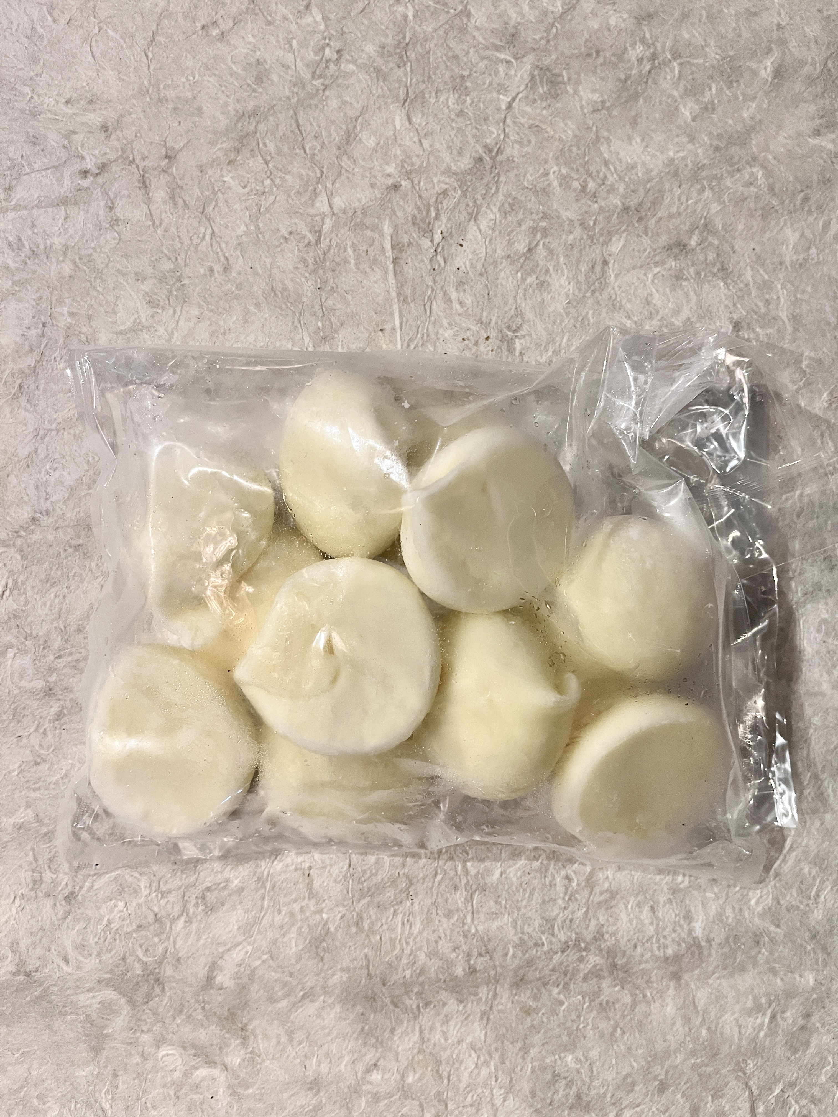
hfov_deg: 53.1
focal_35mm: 26
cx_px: 419
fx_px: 839
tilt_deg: -87.5
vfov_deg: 67.3
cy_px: 558
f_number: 1.6
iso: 250
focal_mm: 5.1
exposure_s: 1/50
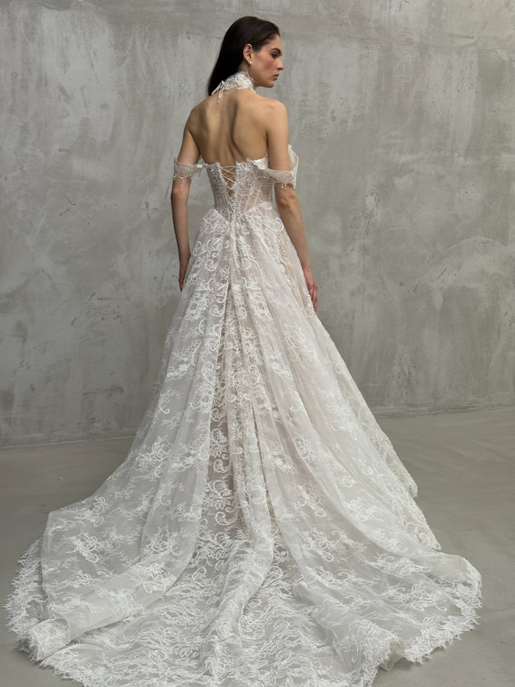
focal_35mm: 48
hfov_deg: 30.3
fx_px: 952
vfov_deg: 39.7
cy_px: 344
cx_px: 258
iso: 100
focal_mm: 6.76
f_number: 1.78
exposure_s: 1/90
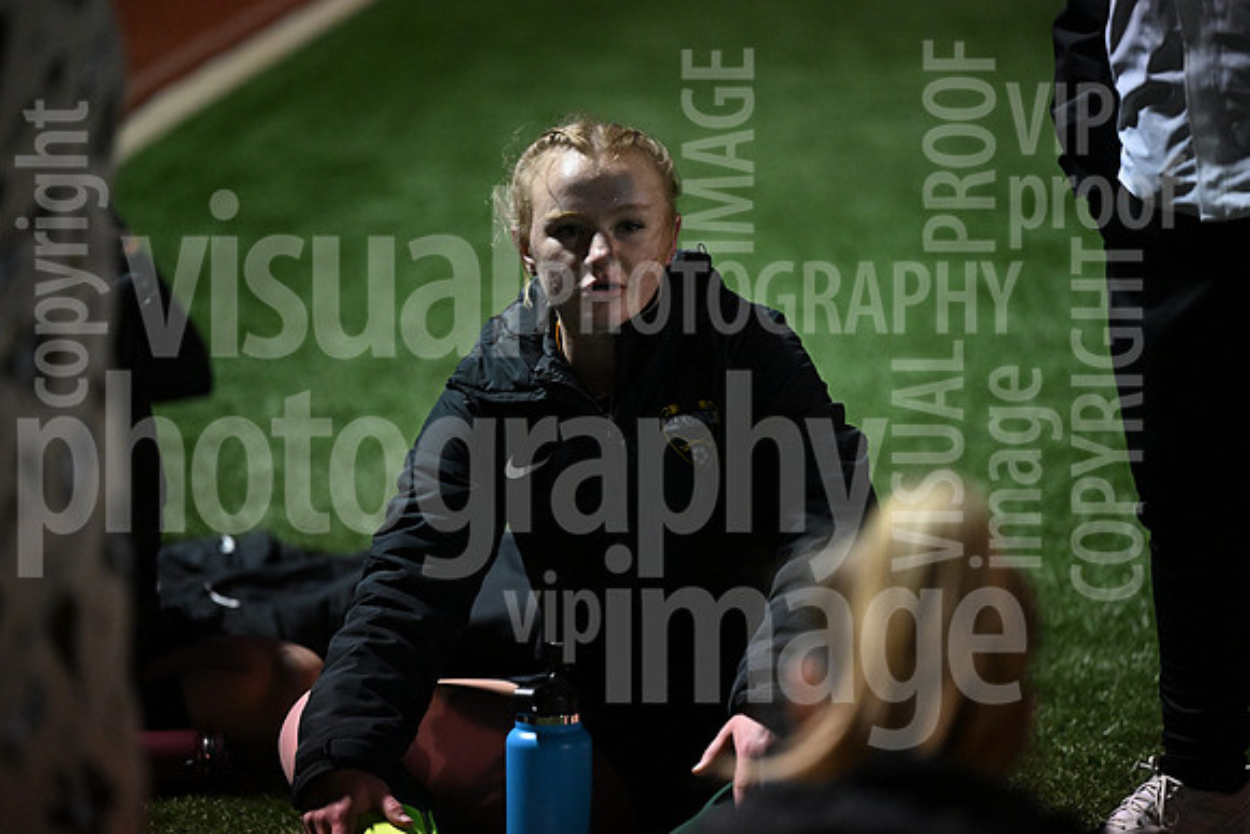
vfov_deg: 6.9
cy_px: 417
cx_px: 625
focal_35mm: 200
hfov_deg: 10.3
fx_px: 6946
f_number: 2.8
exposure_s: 1/1000
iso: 6400
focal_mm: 200
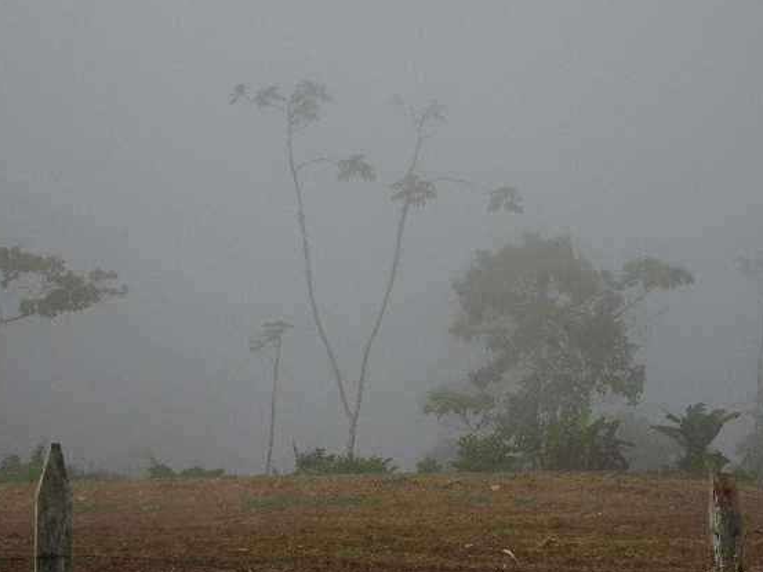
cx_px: 404
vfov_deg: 12.3
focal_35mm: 120
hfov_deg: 16.4
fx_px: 2646
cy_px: 331
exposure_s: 1/250
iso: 80
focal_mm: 14.12
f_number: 5
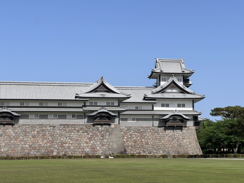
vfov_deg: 19.1
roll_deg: +0.5
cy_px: 92
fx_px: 543
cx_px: 122
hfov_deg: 25.3
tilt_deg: +6.1
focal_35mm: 77
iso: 32
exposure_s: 1/1143
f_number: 2.8
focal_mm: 9
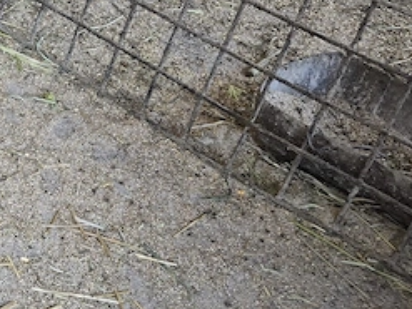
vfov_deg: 15.4
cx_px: -357
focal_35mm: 93
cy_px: -52
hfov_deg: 16.9
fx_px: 1106
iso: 100
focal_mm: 6.3
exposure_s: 1/180
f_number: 1.7
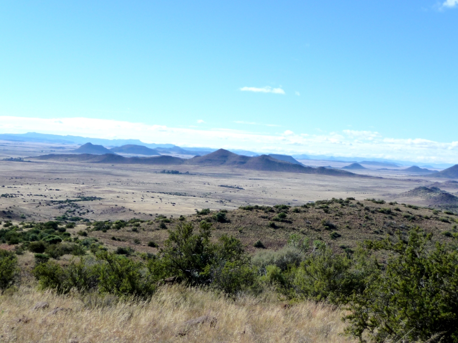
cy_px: 172
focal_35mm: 62
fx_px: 820
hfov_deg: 31.2
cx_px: 229
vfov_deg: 23.7
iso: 160
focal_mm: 10.5
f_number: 4.5
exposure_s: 1/1000
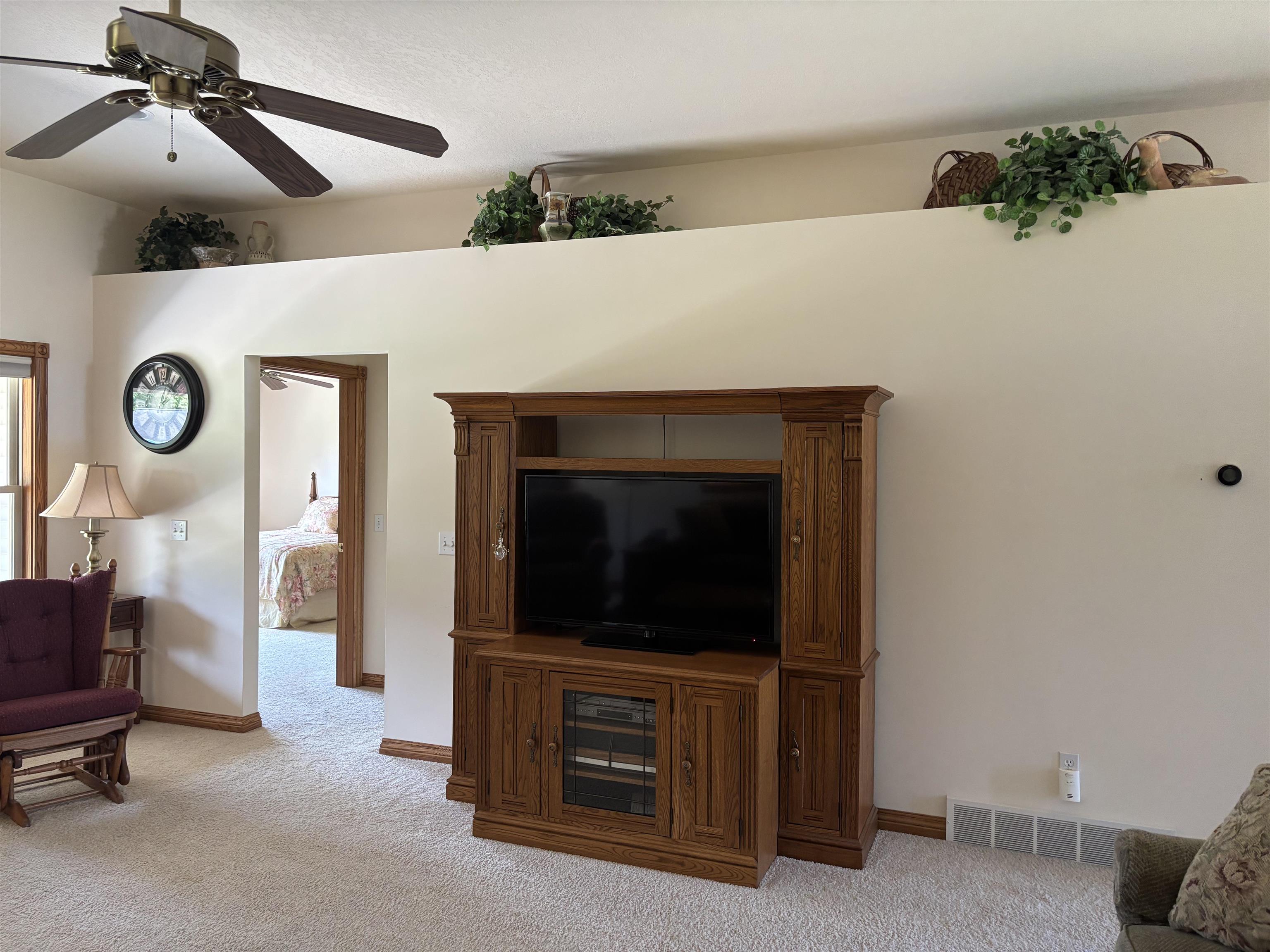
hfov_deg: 67.3
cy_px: 476
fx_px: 954
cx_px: 635
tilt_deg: -0.2
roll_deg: -1.6
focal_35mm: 26
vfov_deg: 53.1
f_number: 1.6
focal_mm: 5.96
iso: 160
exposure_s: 1/60
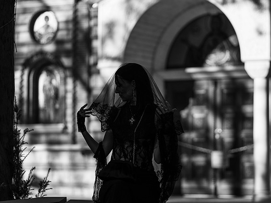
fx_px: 1111
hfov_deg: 13.9
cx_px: 151
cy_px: 100
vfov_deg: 10.4
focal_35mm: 142
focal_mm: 85
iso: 100
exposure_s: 1/5000
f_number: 1.8
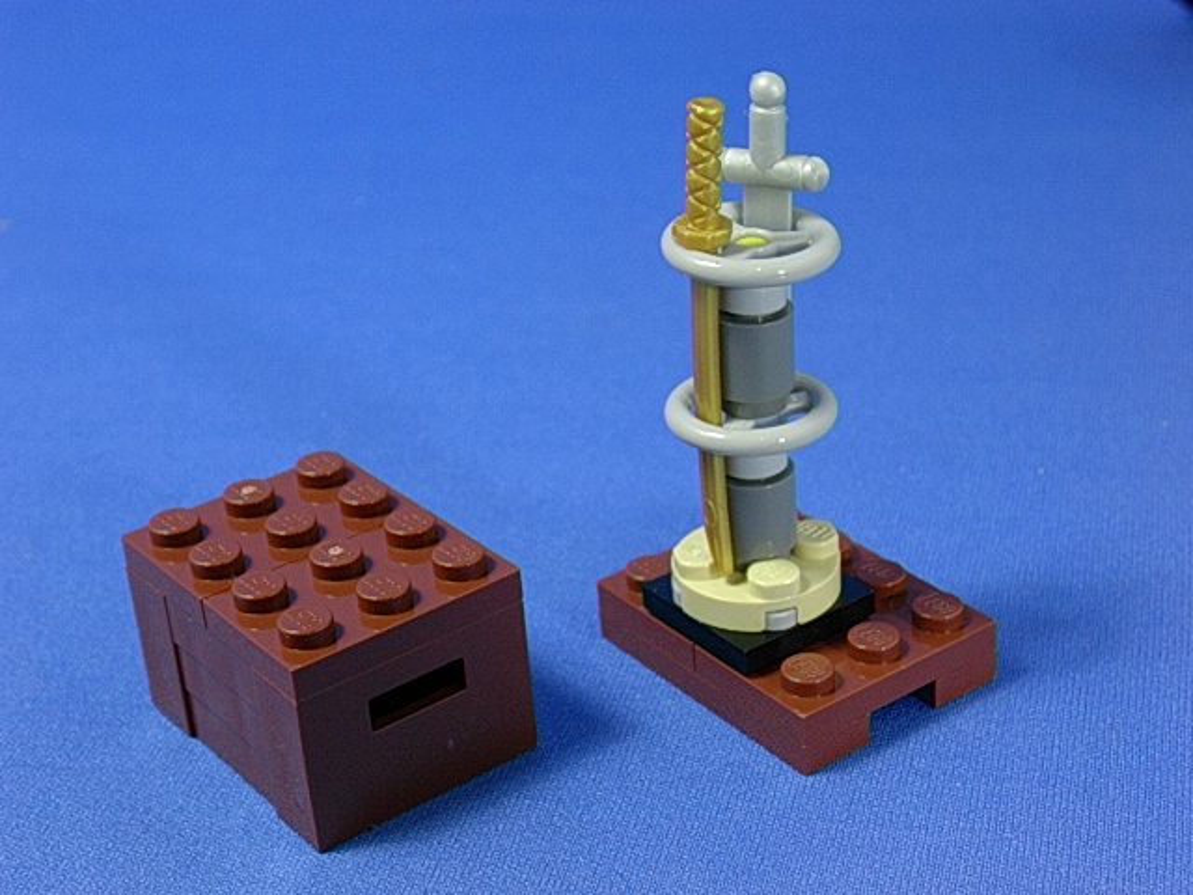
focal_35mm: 67
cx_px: 596
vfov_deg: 21.9
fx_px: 2309
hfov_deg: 29.0
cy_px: 448
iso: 70
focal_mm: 10.2
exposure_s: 1/10.3
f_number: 3.6
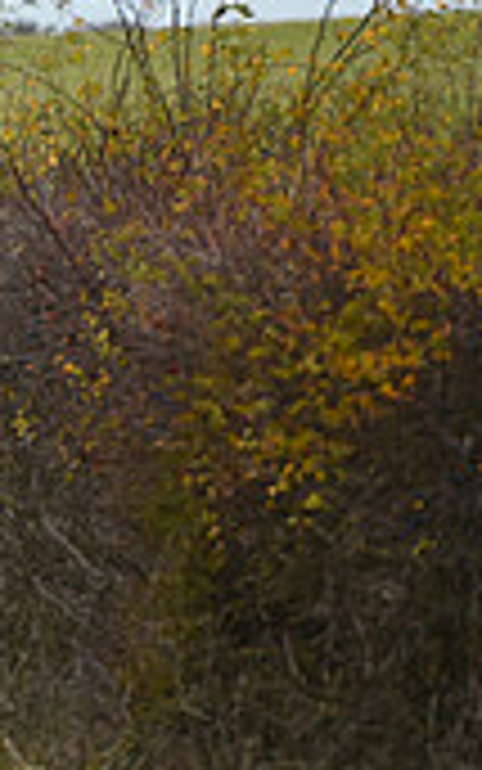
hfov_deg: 1.9
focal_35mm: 690
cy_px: 306
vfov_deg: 3.0
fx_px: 14490
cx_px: -685
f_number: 5
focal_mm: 200
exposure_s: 1/1000
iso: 1600
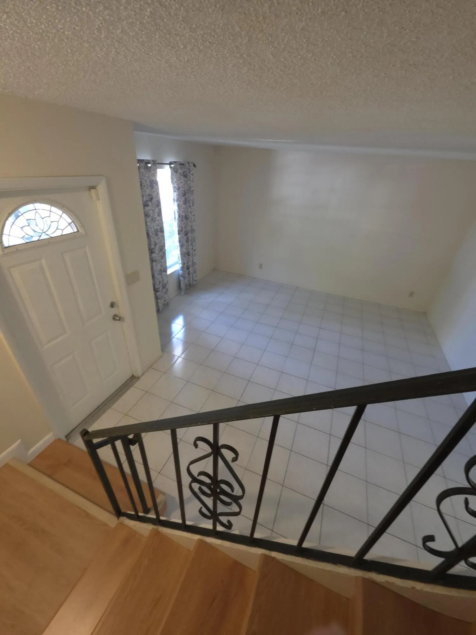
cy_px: 318
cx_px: 238
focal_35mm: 13
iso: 250
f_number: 1.9
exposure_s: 1/30
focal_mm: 2.2
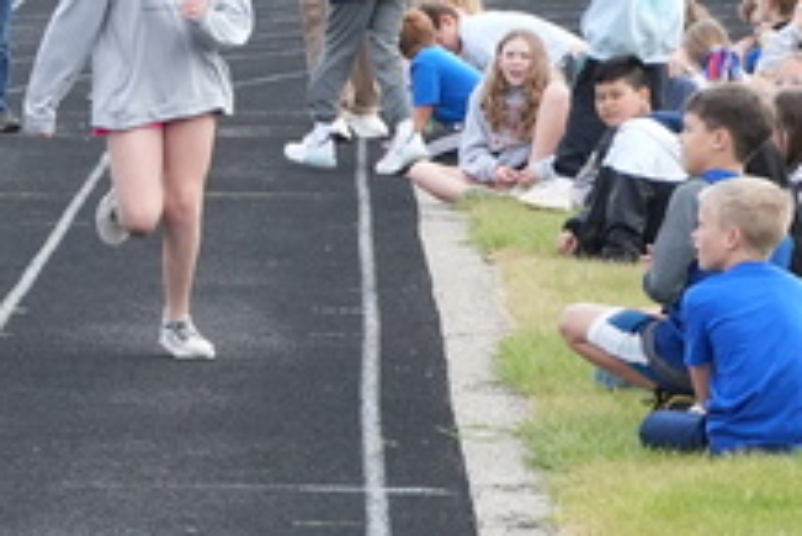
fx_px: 10864
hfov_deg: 4.2
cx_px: -636
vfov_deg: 2.8
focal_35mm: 487
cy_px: 72
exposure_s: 1/1600
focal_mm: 69
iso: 1250
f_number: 5.6
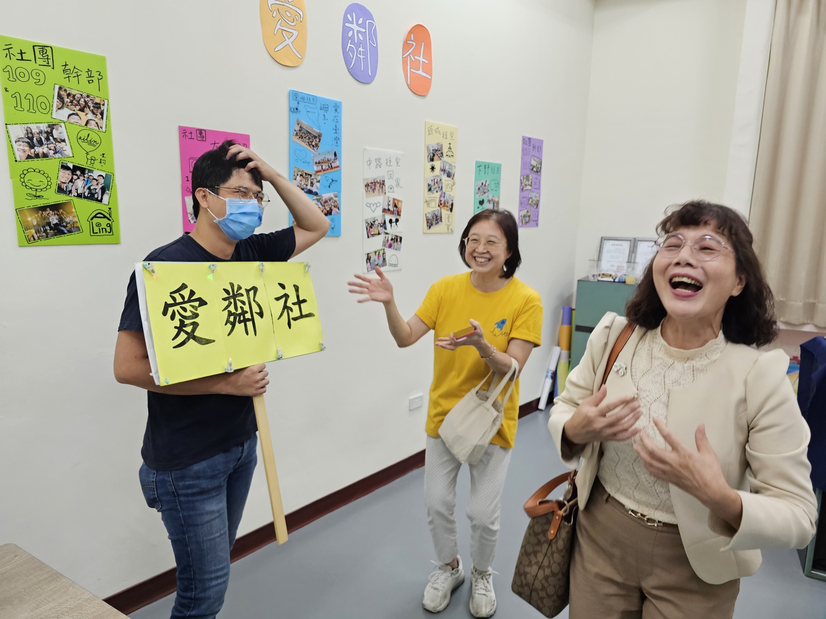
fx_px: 549
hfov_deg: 73.9
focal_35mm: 23
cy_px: 310
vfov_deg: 58.9
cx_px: 413
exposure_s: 1/120
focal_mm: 6.3
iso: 320
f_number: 1.7
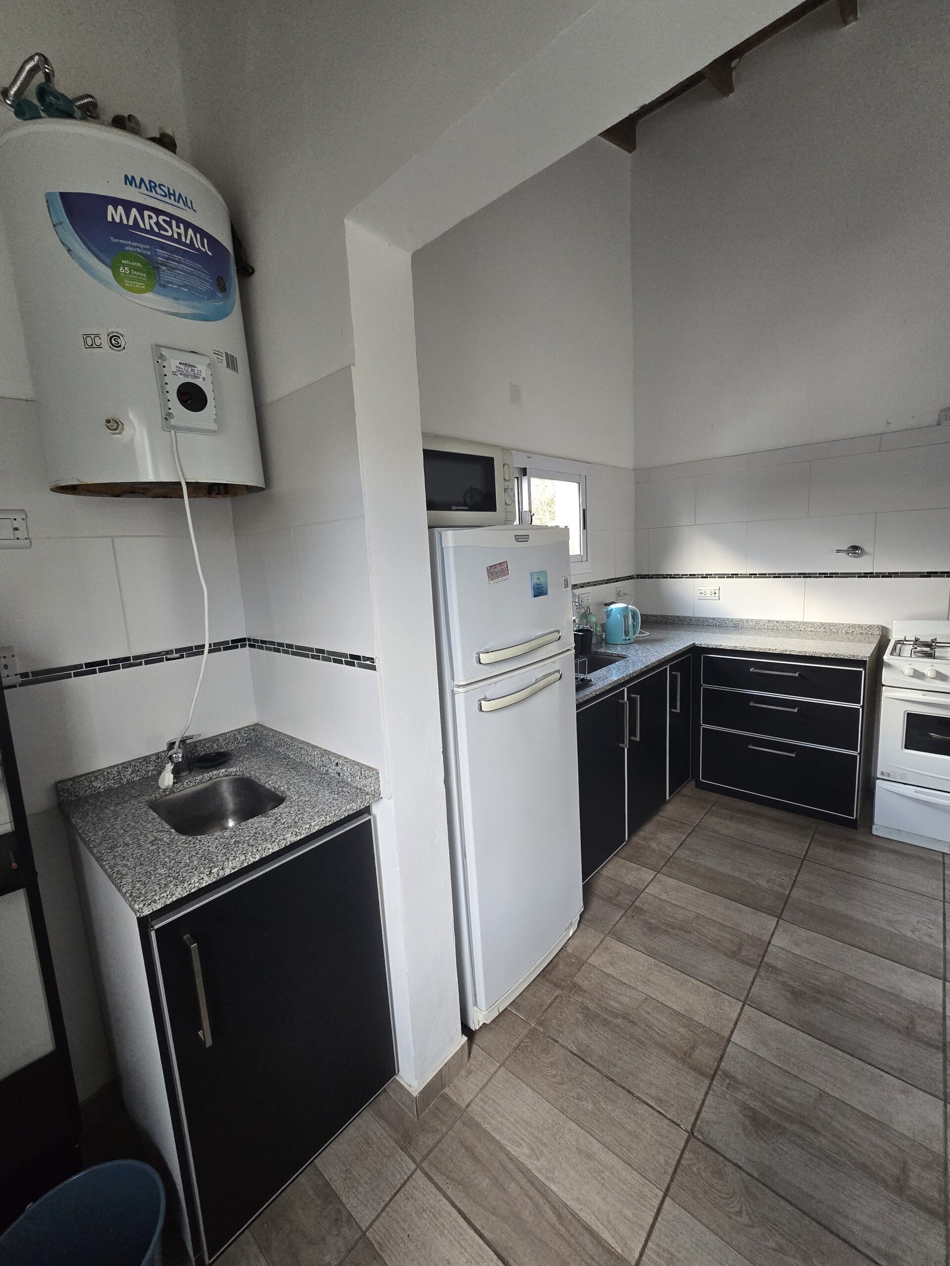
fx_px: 476
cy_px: 633
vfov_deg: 106.2
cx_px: 475
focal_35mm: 13
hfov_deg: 89.9
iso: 250
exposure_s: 1/60
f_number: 2.2
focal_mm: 2.2
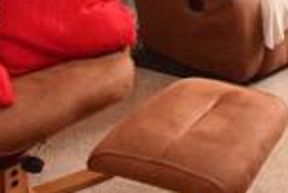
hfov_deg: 28.2
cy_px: -129
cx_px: 315
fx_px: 520
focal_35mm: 65
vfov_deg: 17.8
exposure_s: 1/25
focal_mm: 10
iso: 500
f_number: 6.3
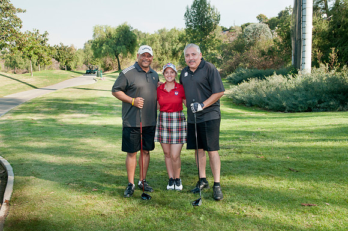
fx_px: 333
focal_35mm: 34
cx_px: 174
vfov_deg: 38.3
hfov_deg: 55.2
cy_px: 116
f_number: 5.6
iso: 250
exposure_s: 1/125
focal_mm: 23
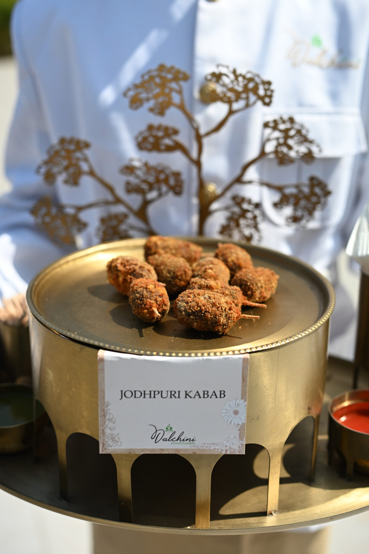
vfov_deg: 39.6
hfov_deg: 27.0
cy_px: 277
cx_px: 184
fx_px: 769
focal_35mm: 50
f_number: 2.8
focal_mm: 50
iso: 800
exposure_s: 1/250
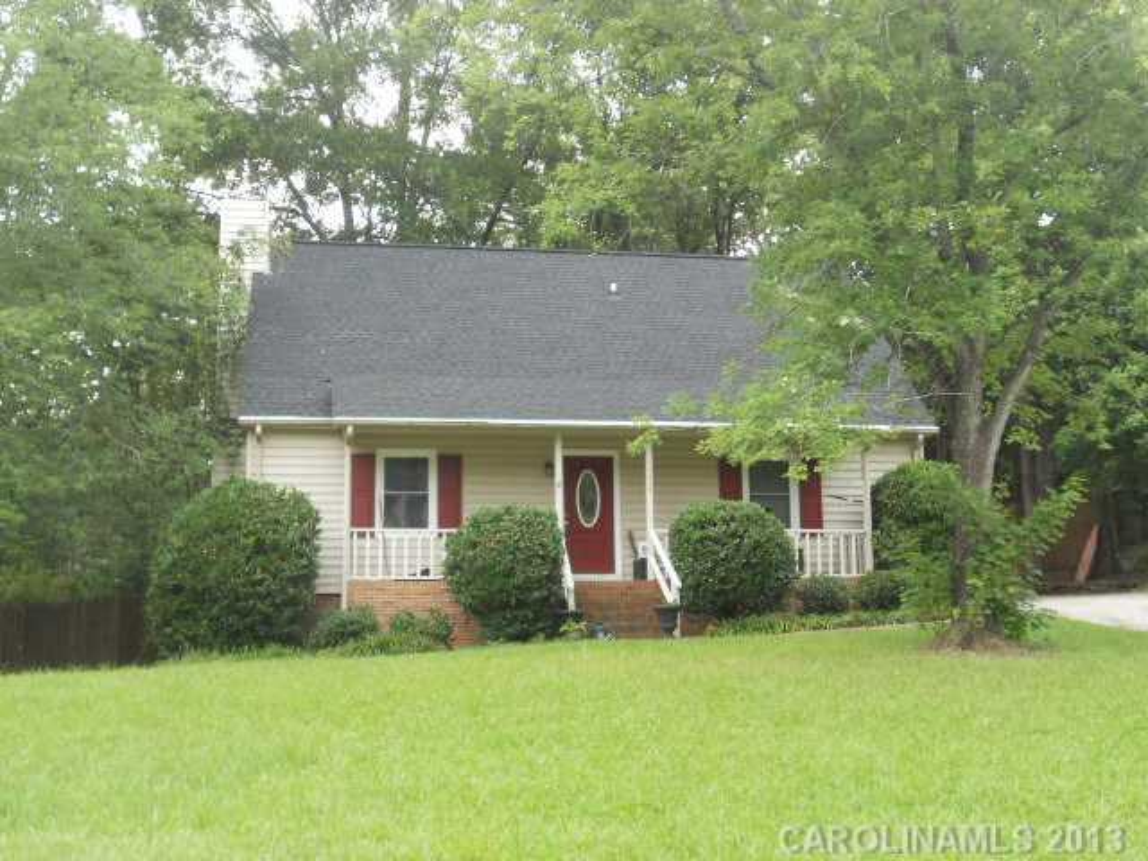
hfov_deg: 41.2
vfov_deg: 31.5
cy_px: 430
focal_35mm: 46
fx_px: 1526
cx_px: 574
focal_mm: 8.2
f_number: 4.3
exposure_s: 1/50
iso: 80
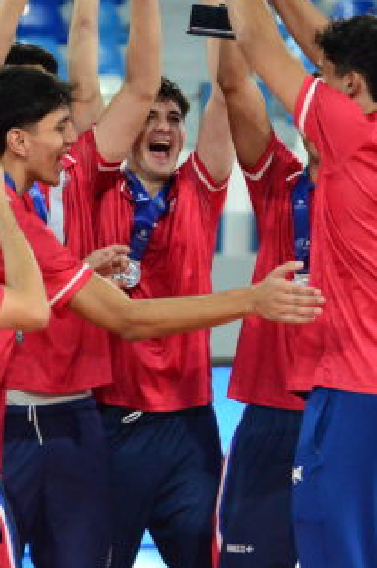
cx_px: 212
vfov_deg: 8.0
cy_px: 105
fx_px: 4061
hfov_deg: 5.3
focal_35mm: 258
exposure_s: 1/1250
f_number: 3.2
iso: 2500
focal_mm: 105
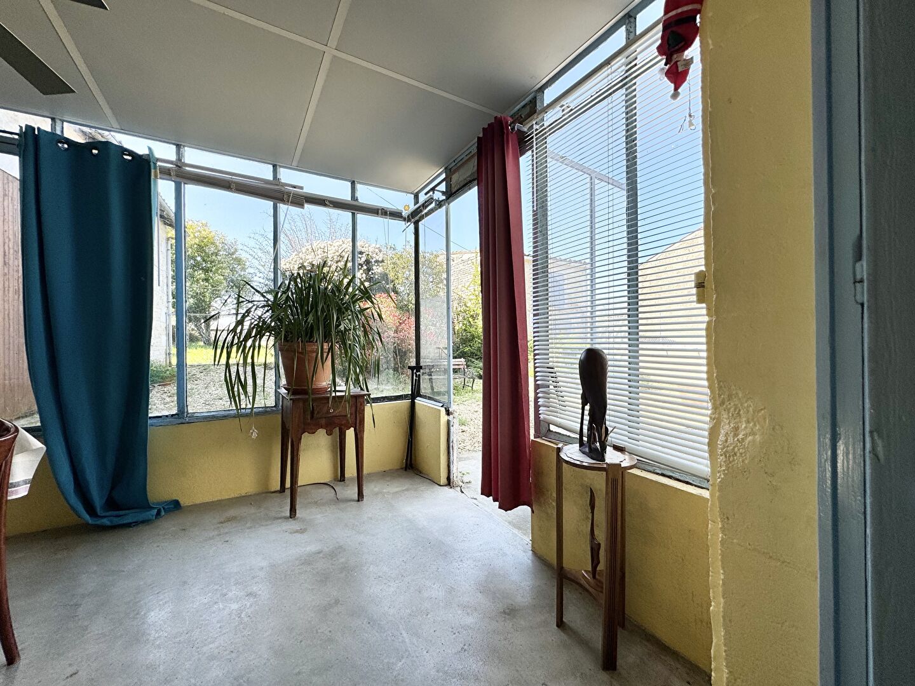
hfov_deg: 102.1
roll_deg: +1.0
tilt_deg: -0.2
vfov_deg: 85.7
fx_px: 370
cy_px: 343
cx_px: 458
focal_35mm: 14
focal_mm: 2.22
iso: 40
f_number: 2.2
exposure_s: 1/361
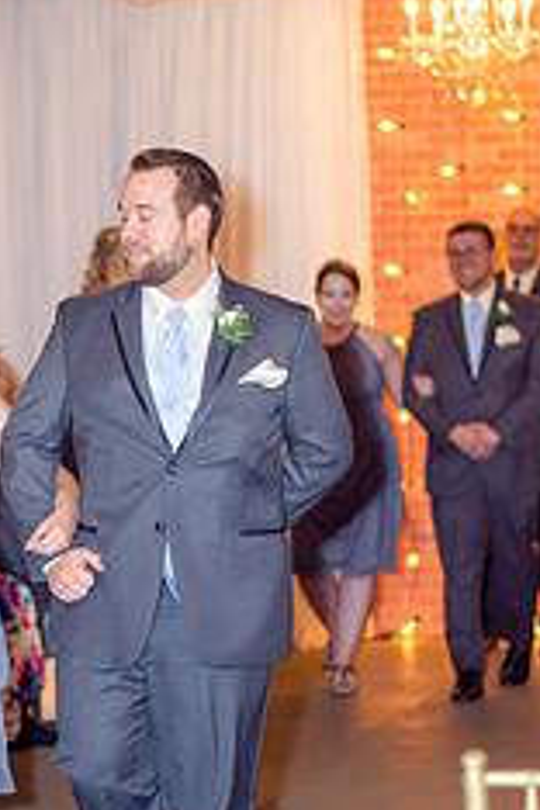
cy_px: 467
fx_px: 3240
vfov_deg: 14.2
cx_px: 66
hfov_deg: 9.5
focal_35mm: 144
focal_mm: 50
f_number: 1.8
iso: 200
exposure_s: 1/200
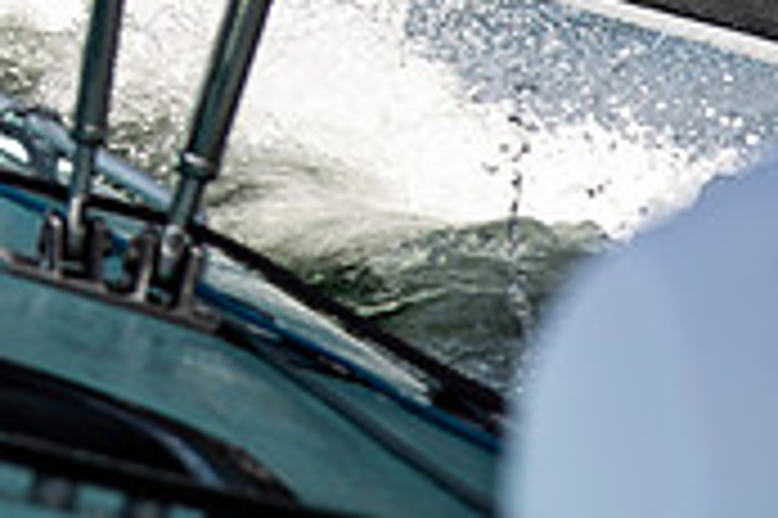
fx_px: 8679
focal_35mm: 402
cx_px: -99
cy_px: -243
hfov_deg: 5.1
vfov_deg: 3.4
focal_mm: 120
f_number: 5
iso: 250
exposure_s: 1/1000
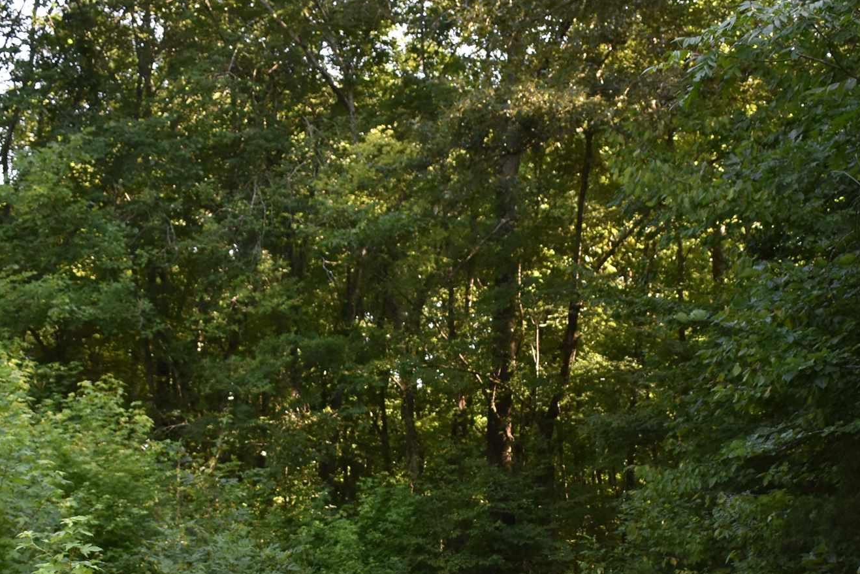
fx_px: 1505
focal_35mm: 63
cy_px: 581
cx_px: 469
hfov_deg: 31.9
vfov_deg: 20.8
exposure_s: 1/250
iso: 450
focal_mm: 18
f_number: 3.5
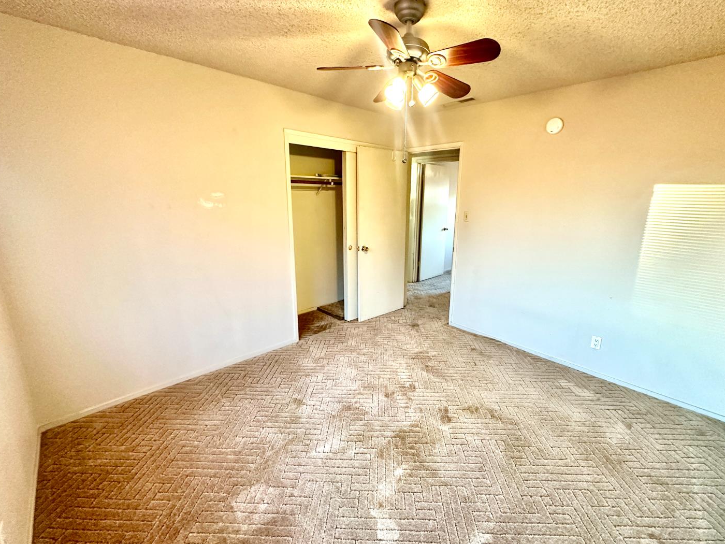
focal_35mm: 15
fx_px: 314
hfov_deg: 98.1
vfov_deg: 81.7
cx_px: 383
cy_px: 266
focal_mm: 2.22
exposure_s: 1/60
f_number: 2.2
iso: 500
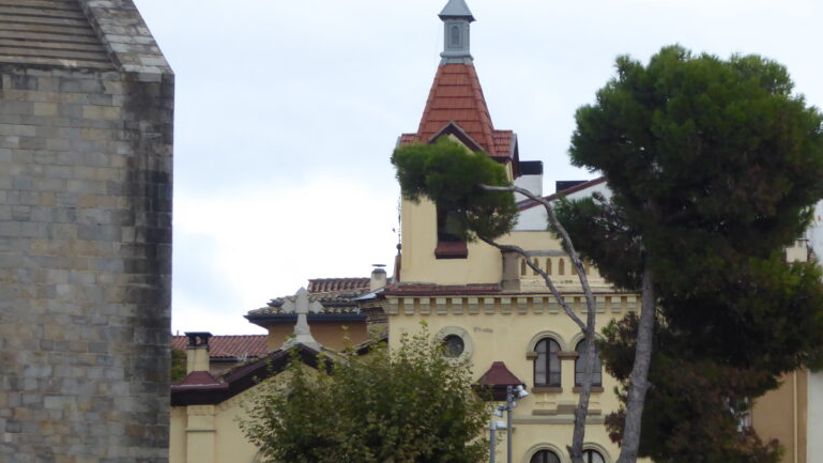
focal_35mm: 290
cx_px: 532
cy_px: 308
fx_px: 6330
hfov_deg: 7.4
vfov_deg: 4.2
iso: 320
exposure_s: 1/80
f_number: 5.6
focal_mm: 35.8
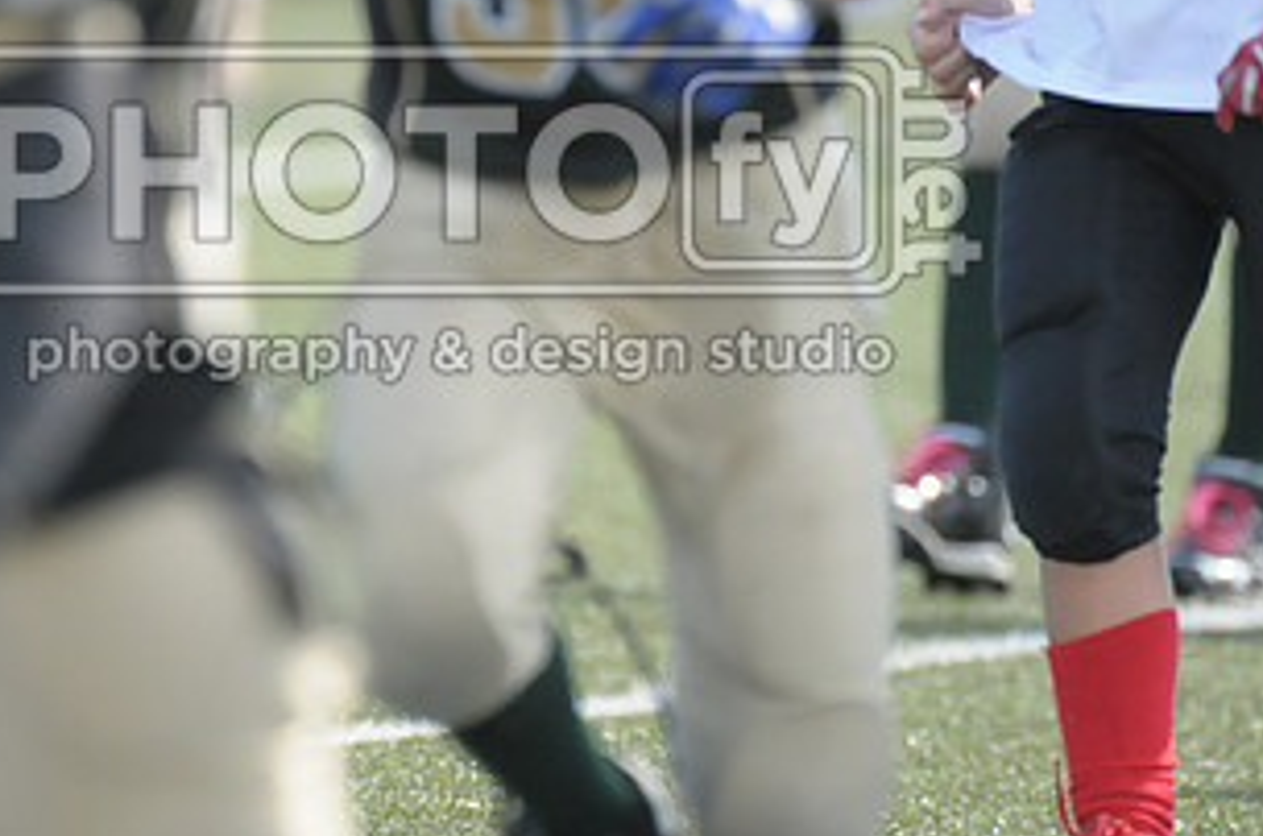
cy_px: 201
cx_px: 447
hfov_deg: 2.0
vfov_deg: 1.3
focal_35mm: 1028
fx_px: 35990
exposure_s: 1/3200
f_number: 4
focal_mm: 360
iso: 1600
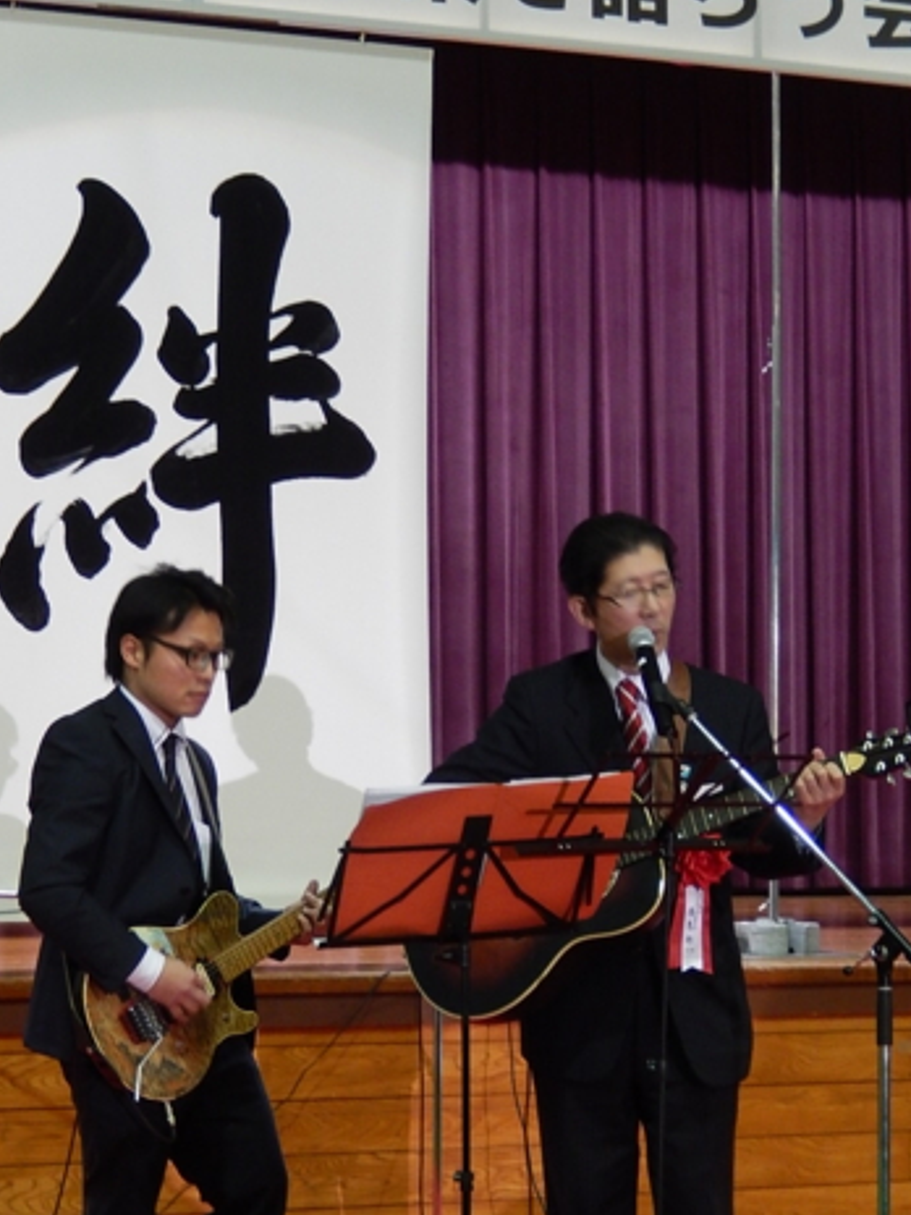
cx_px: 382
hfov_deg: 19.6
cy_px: 765
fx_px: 2632
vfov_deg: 25.9
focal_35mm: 75
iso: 450
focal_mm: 10.4
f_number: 4.6
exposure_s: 1/8
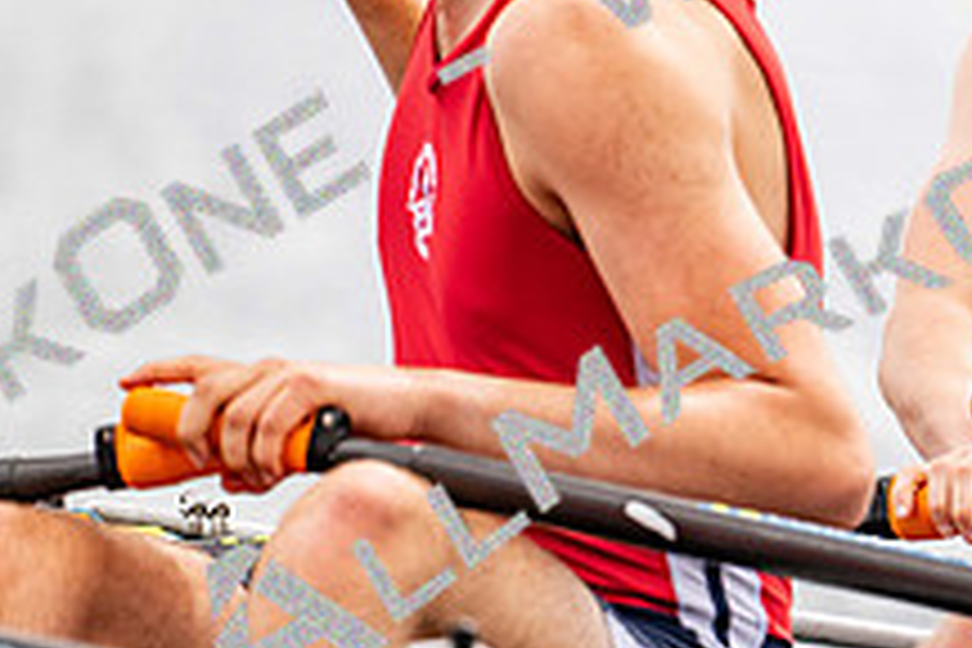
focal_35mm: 1076
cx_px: 1120
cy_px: 43
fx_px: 29050
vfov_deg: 1.3
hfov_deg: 1.9
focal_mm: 400
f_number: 4.5
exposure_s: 1/2500
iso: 560
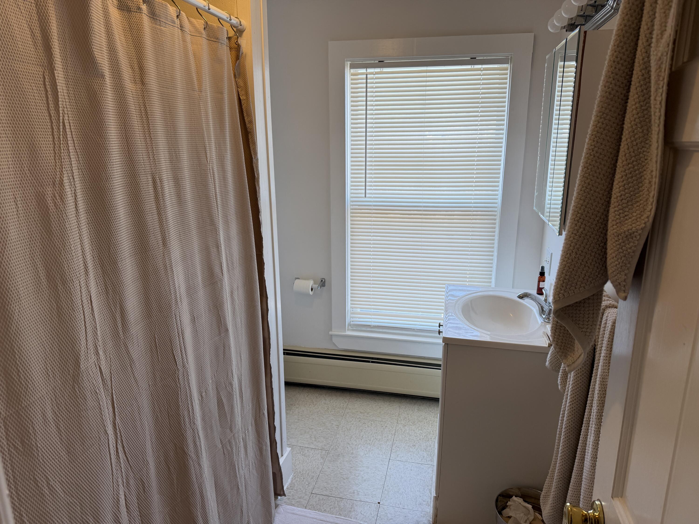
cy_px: 262
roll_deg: +0.4
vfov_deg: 56.8
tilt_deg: -13.8
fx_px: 485
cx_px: 350
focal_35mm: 24
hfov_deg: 71.6
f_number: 1.78
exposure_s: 1/162
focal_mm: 6.76
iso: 64
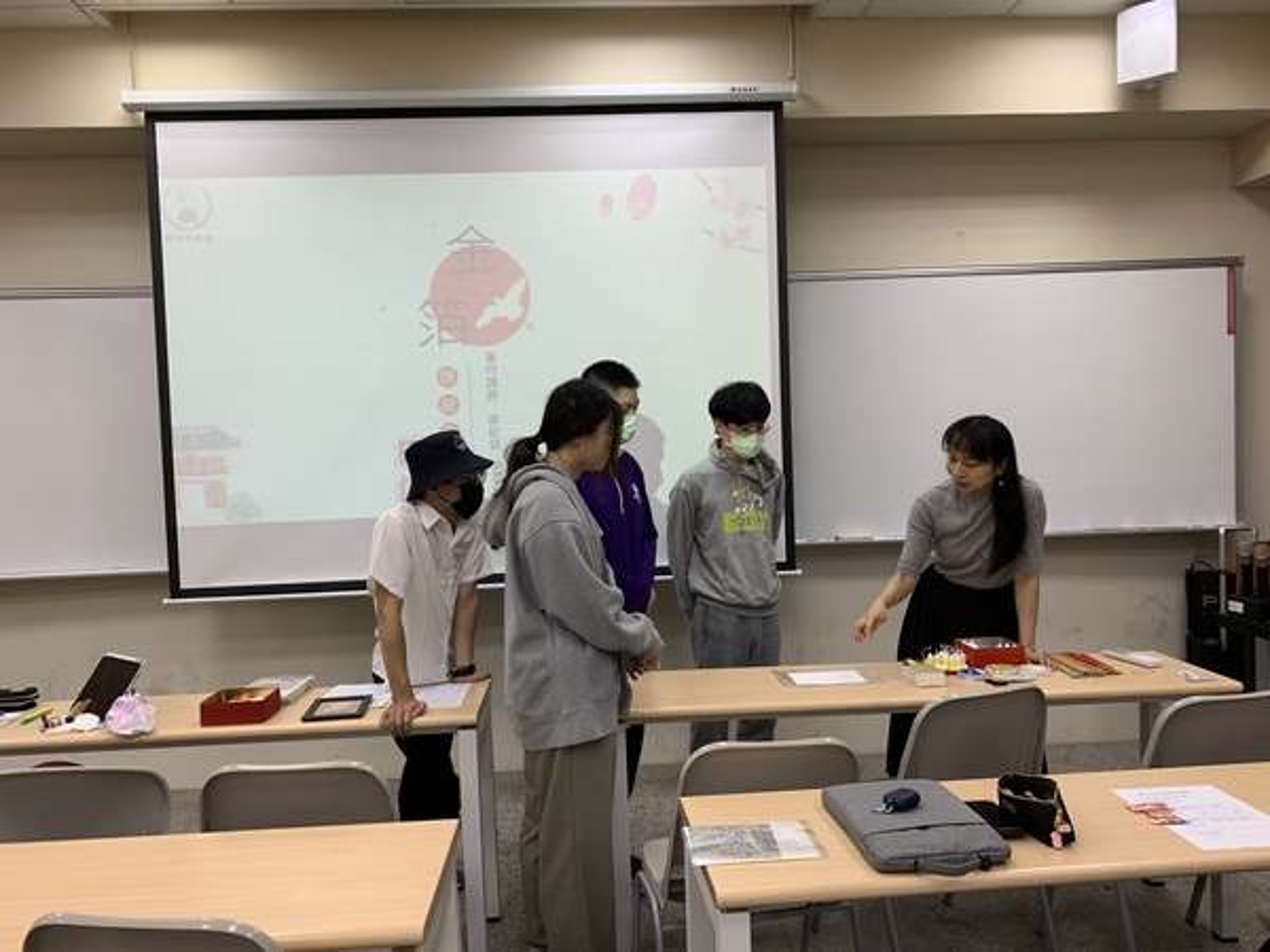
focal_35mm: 26
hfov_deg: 67.3
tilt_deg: -3.0
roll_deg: +1.2
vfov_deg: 53.1
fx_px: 954
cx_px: 635
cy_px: 476
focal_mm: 4.25
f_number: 1.8
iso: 64
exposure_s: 1/120
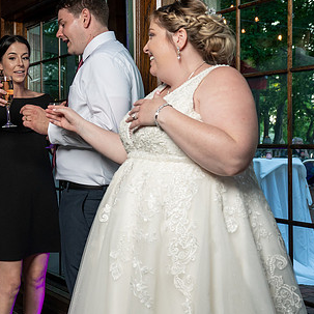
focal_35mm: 57
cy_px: 145
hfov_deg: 28.6
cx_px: 20
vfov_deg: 30.0
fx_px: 585
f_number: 5.6
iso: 2000
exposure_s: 1/200
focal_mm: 35
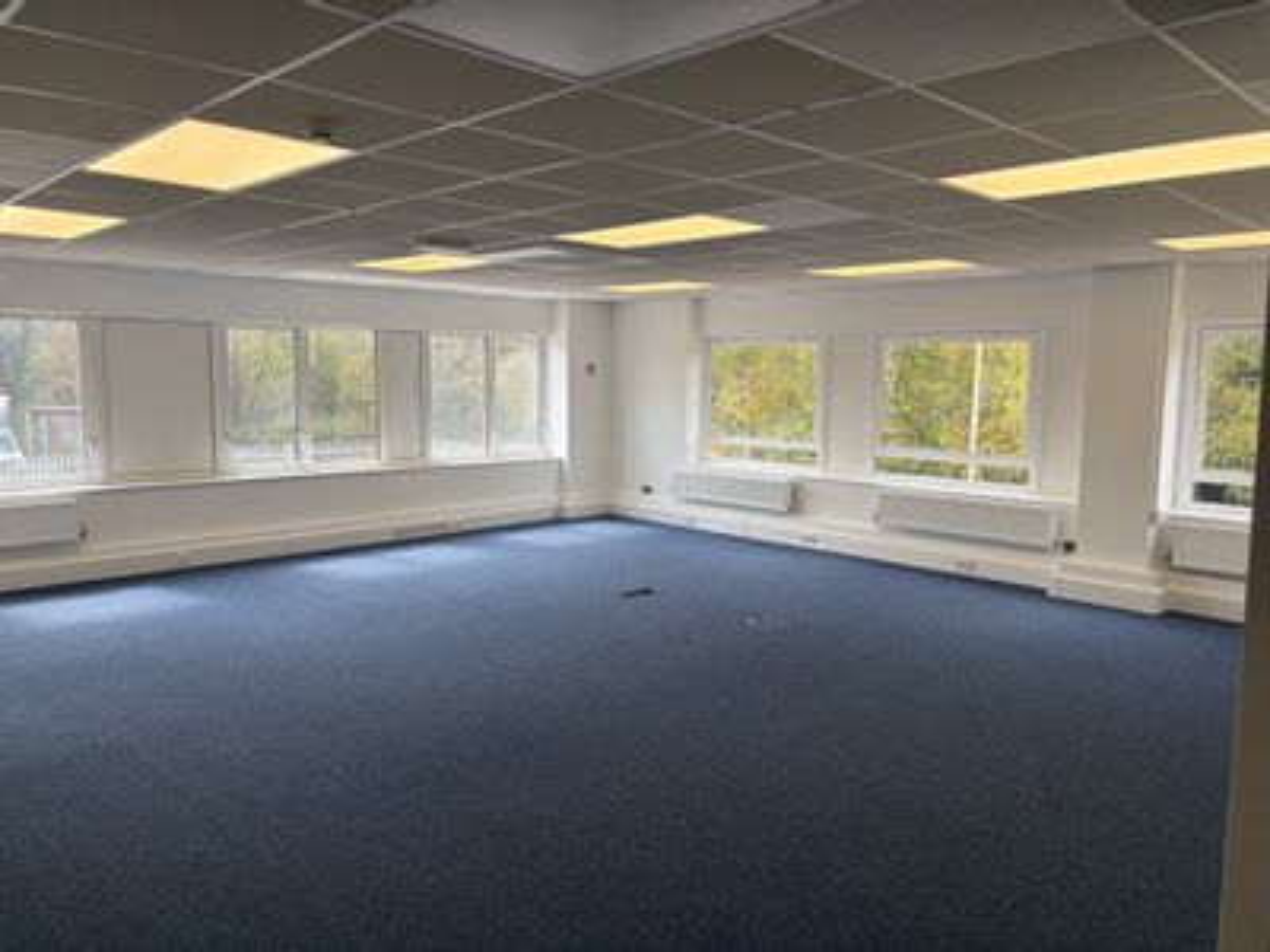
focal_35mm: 26
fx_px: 954
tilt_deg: -3.7
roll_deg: +0.3
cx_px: 635
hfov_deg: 67.3
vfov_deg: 53.1
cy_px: 476
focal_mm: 5.96
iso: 50
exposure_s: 1/339
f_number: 1.6
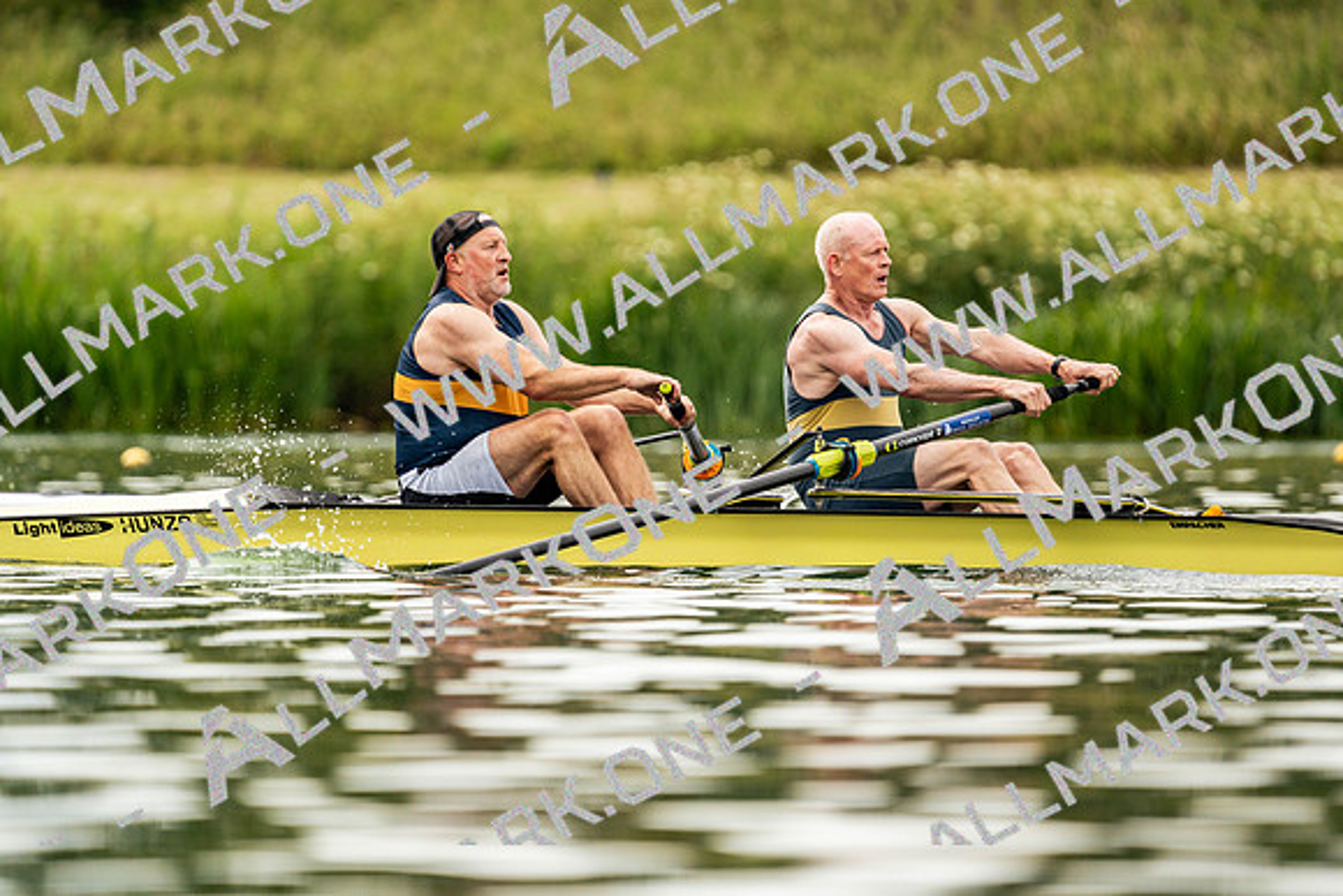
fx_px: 21305
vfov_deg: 2.4
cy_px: 448
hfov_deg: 3.6
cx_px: 672
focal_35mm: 571
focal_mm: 571
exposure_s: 1/2000
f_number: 6.3
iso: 500
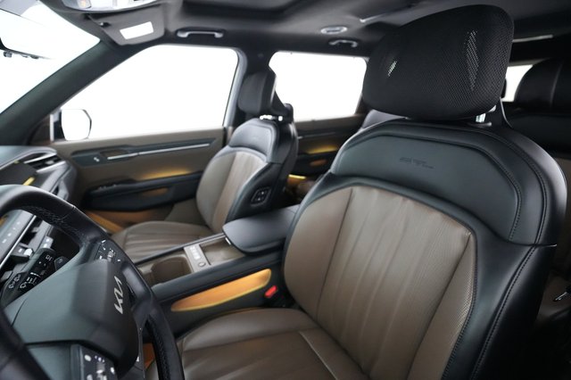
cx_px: 286
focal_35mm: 17
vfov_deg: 70.4
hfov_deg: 93.3
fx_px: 269
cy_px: 190
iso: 12800
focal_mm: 17
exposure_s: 1/60
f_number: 3.2
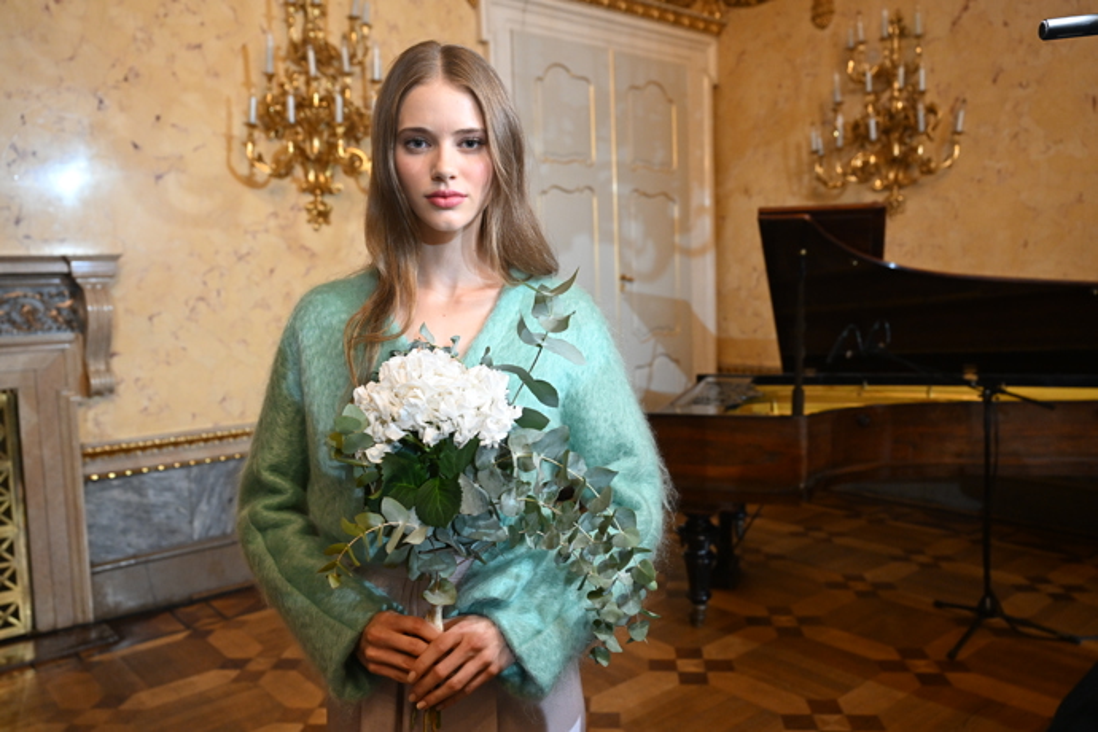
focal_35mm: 29
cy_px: 366
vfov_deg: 45.0
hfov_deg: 63.7
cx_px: 549
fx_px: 884
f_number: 4
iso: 3200
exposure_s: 1/160
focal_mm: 29
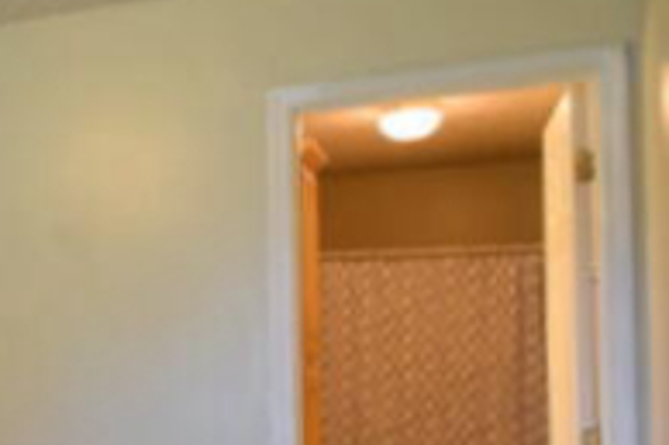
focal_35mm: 58
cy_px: 324
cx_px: -278
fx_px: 1077
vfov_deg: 23.1
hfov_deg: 26.9
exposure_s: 1/60
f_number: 3.5
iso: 800
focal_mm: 10
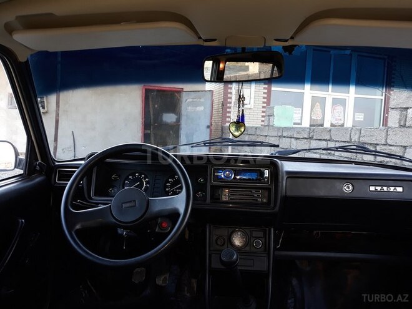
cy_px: 154
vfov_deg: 51.4
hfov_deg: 65.3
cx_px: 206
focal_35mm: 27
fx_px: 321
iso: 40
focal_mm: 3.71
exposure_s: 1/50
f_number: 1.7
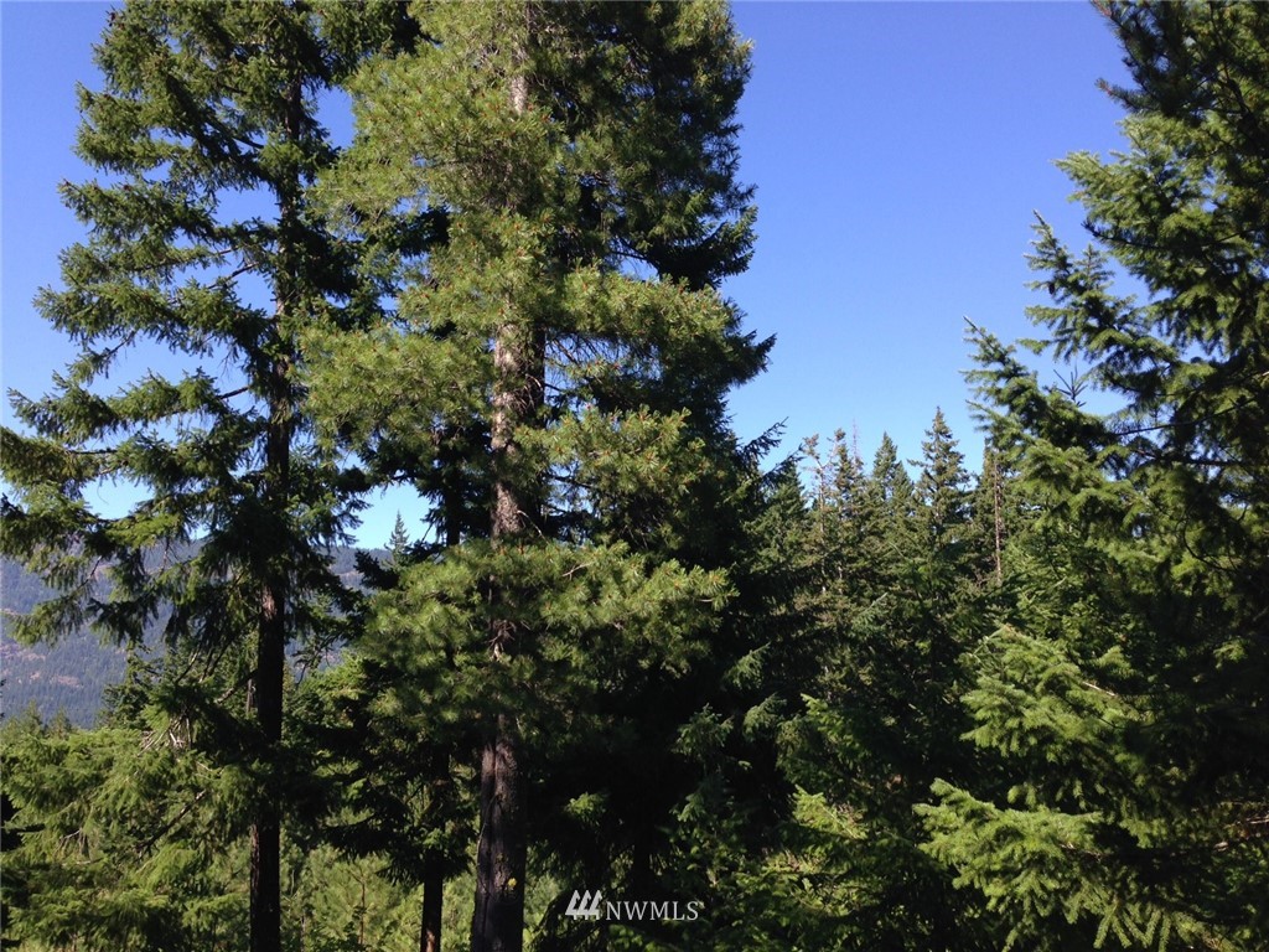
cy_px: 476
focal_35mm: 33
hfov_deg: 55.4
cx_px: 634
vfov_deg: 42.9
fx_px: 1210
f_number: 2.4
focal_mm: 4.12
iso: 50
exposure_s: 1/596
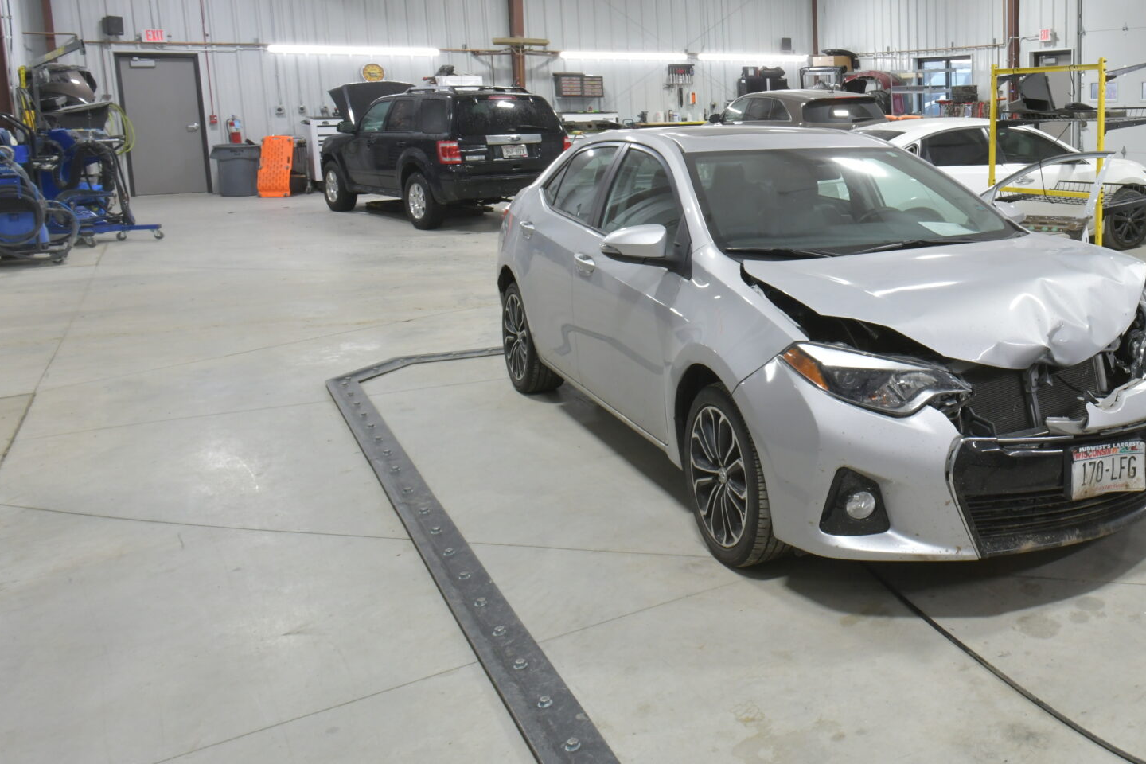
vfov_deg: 40.5
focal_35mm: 32
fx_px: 1019
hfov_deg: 53.3
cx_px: 975
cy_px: 246
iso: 1000
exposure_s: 1/10
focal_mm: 18
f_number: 16
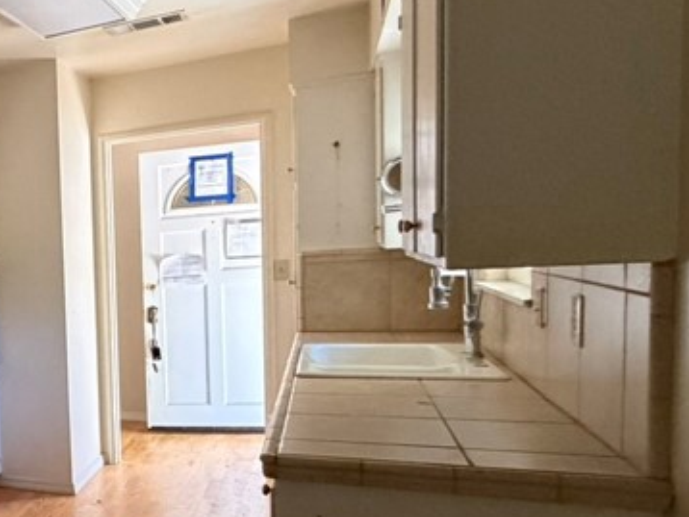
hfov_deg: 33.6
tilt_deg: -4.6
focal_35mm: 40
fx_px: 797
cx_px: -212
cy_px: 329
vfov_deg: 35.8
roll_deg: +3.5
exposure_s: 1/60
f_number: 2.2
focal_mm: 2.22
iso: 500
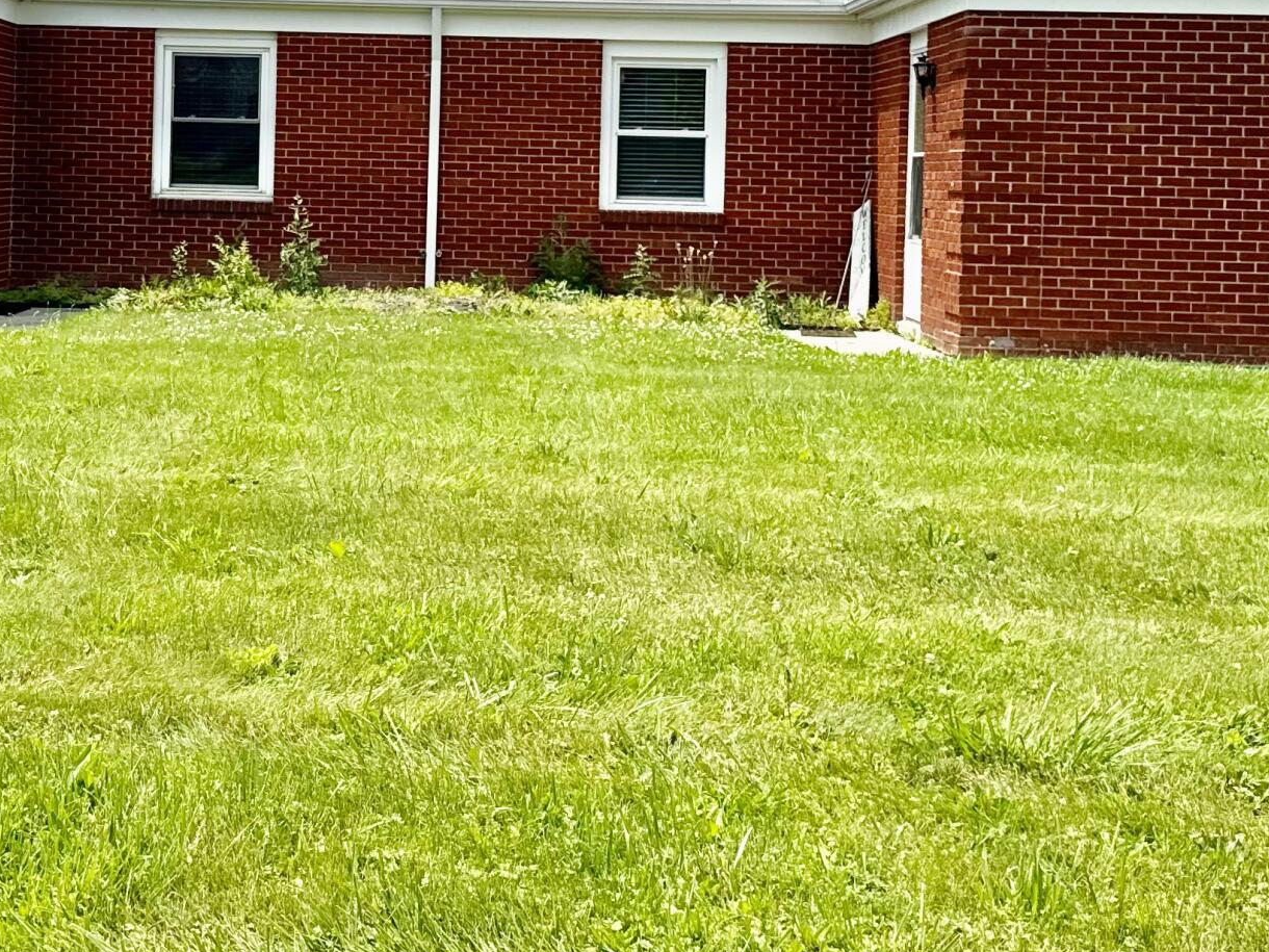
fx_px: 2163
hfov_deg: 32.4
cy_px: 170
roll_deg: -0.9
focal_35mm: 59
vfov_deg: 24.4
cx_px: 424
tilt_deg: +0.1
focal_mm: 6.76
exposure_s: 1/7092
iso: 80
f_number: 1.78
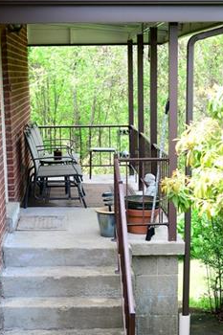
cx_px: 112
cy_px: 258
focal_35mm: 79
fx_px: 735
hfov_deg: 17.3
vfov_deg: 25.3
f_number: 6.3
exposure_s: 1/160
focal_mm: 36
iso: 250
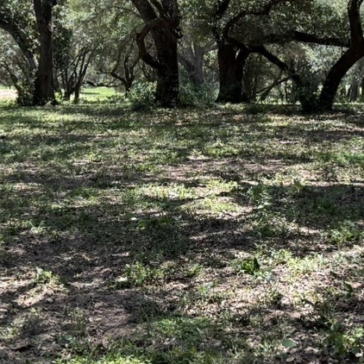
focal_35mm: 103
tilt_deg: +7.7
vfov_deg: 16.0
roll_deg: -0.1
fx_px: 1225
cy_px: -106
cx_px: 192
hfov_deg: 16.9
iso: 100
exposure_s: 1/765
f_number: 1.78
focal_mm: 6.76
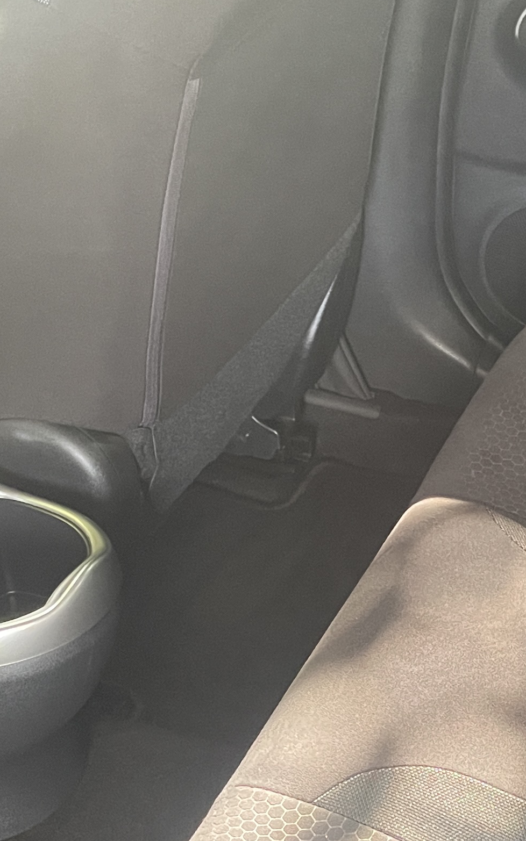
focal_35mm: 71
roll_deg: +0.0
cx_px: 489
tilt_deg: -40.3
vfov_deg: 28.7
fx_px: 1629
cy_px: 590
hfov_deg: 18.0
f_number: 1.6
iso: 500
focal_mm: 4.2
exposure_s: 1/45
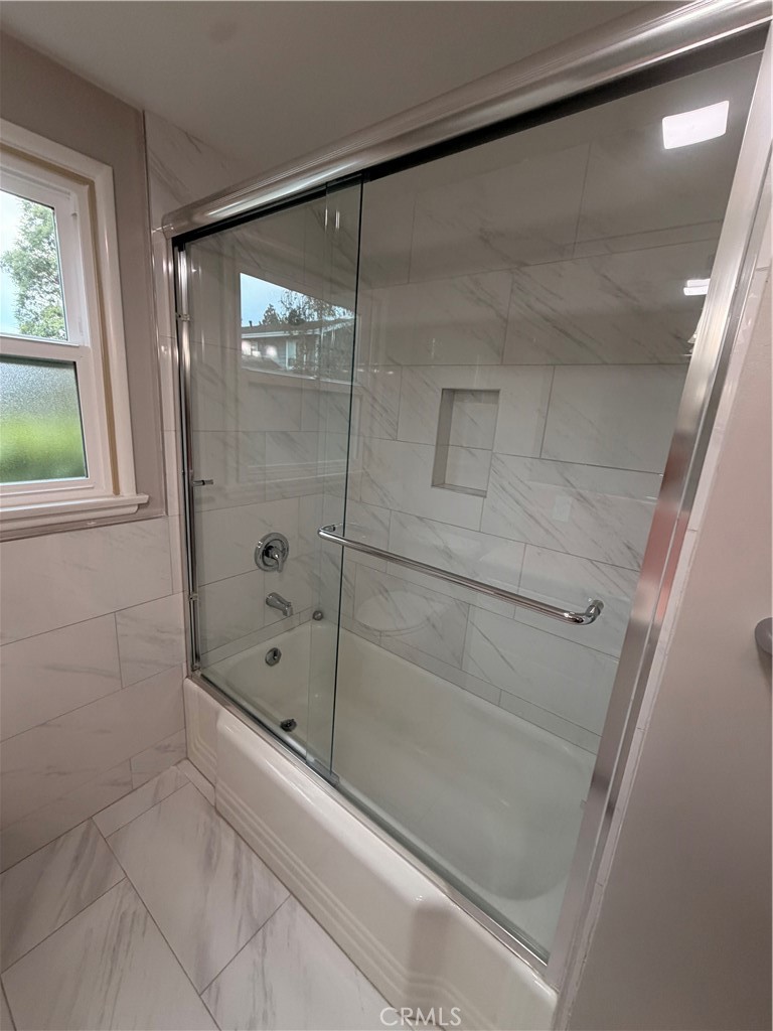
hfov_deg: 85.7
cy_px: 516
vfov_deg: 102.1
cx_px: 386
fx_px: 417
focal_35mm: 14
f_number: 2.2
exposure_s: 1/120
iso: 160
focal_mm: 2.22
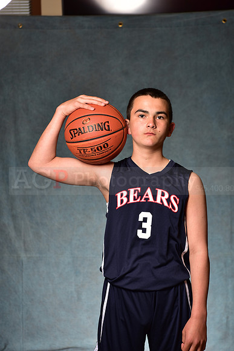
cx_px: 117
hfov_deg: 19.5
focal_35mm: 70
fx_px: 682
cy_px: 176
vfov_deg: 28.8
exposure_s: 1/200
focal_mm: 70
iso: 100
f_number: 4.5
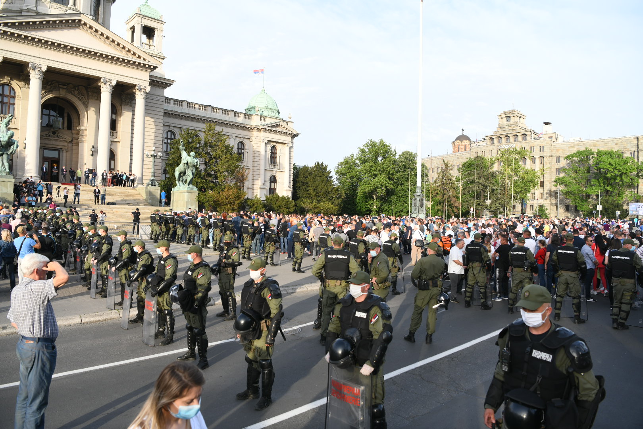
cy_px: 214
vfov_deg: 53.1
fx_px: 429
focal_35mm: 24
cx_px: 322
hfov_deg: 73.7
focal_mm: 24
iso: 640
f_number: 4.5
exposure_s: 1/1600
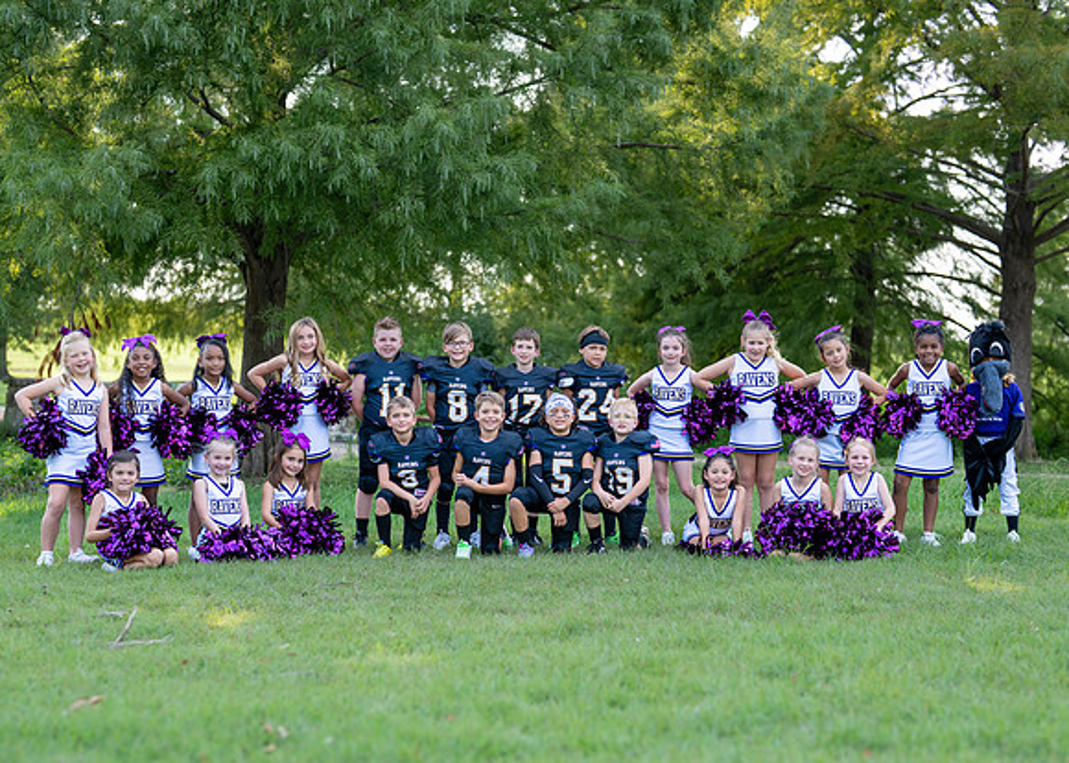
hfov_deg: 34.0
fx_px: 1747
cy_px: 417
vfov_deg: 24.6
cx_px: 541
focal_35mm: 58
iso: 100
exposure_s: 1/640
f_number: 2
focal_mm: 50
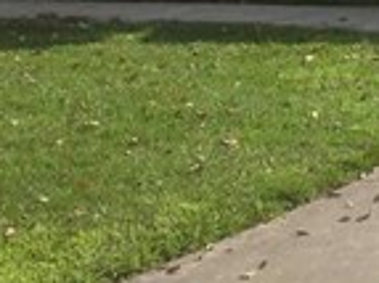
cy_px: -172
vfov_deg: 9.1
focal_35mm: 157
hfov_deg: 11.8
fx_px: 1718
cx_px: 625
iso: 50
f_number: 2.4
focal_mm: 4.28
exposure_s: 1/817
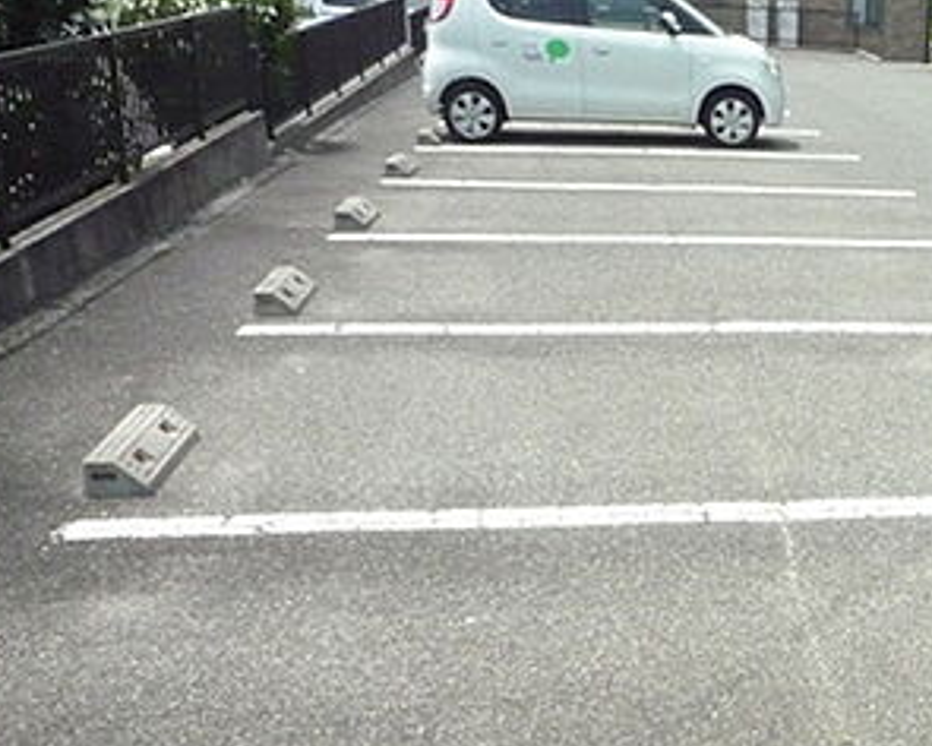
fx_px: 1462
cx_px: 916
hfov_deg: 32.7
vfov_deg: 28.2
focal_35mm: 53
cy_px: 553
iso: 800
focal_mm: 4.4
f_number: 8
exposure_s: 1/1000
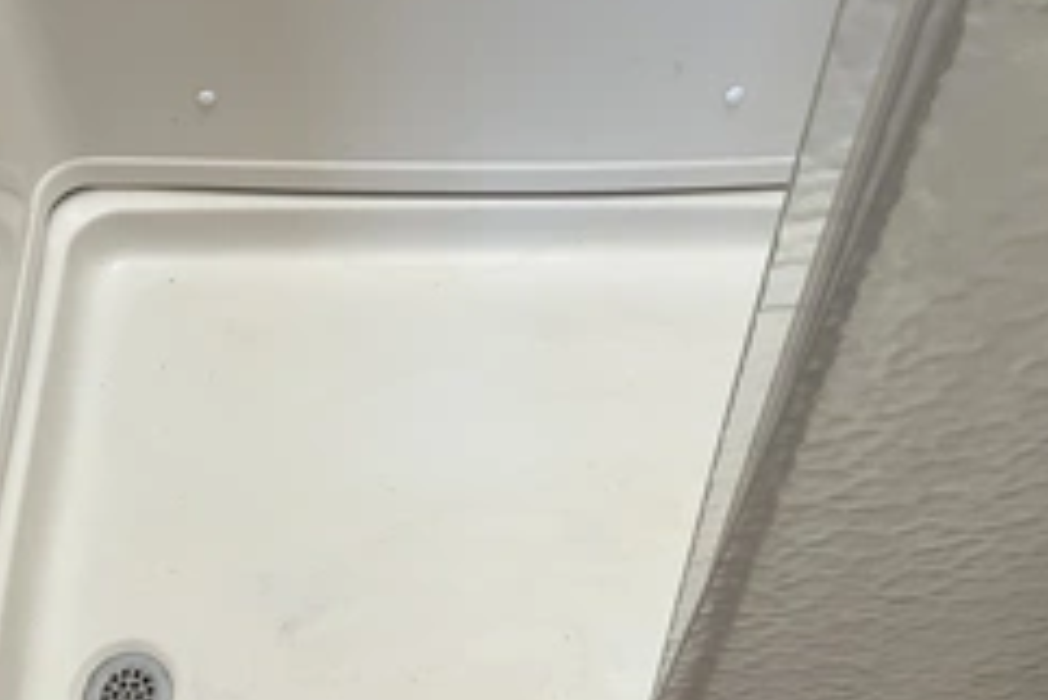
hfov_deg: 39.1
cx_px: 344
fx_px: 1456
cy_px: 239
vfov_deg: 26.9
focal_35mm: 50
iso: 64
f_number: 1.8
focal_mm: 3
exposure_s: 1/64
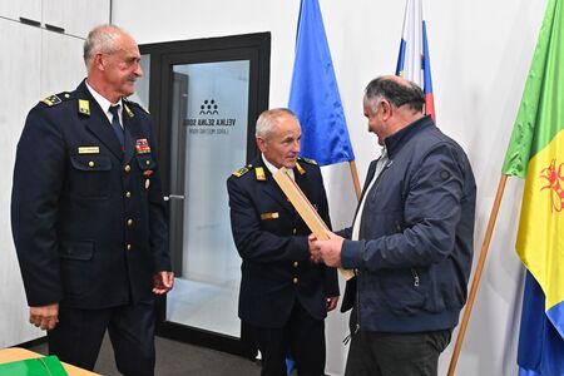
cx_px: 282
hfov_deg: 54.4
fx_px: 548
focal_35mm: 35
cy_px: 188
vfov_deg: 37.9
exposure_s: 1/80
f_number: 5.6
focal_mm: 35
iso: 5000
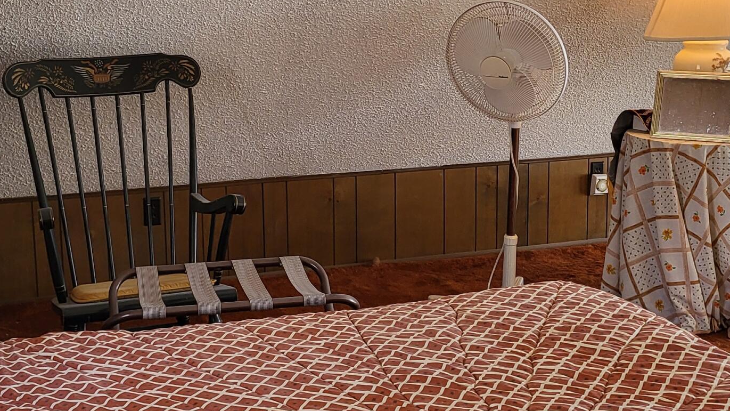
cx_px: 335
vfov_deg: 19.4
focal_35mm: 62
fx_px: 1200
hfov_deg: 33.8
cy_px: 212
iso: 200
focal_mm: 5.4
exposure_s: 1/60
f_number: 1.8
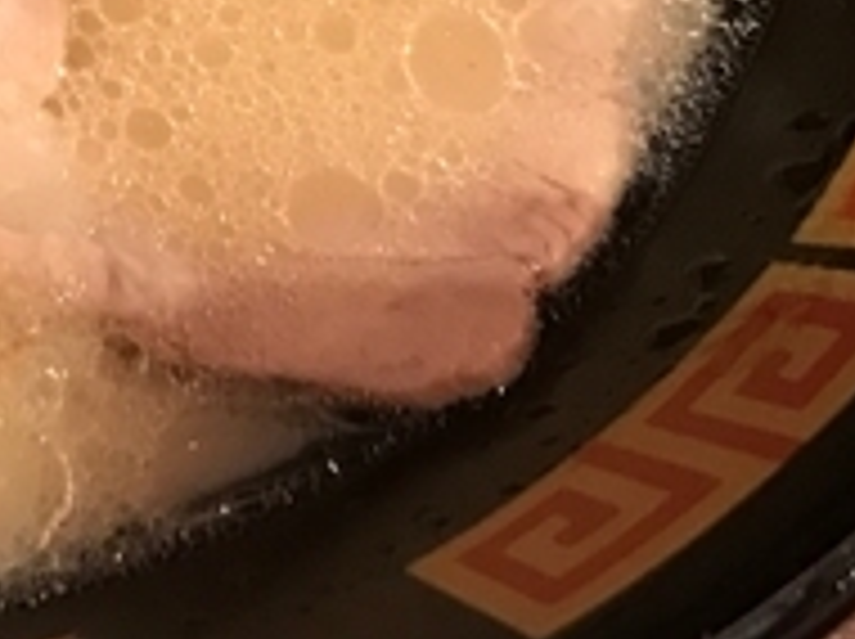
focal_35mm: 118
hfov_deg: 15.5
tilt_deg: -52.9
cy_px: -279
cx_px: -387
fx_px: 2911
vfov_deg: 12.0
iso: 100
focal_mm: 3.99
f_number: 1.8
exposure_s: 1/9
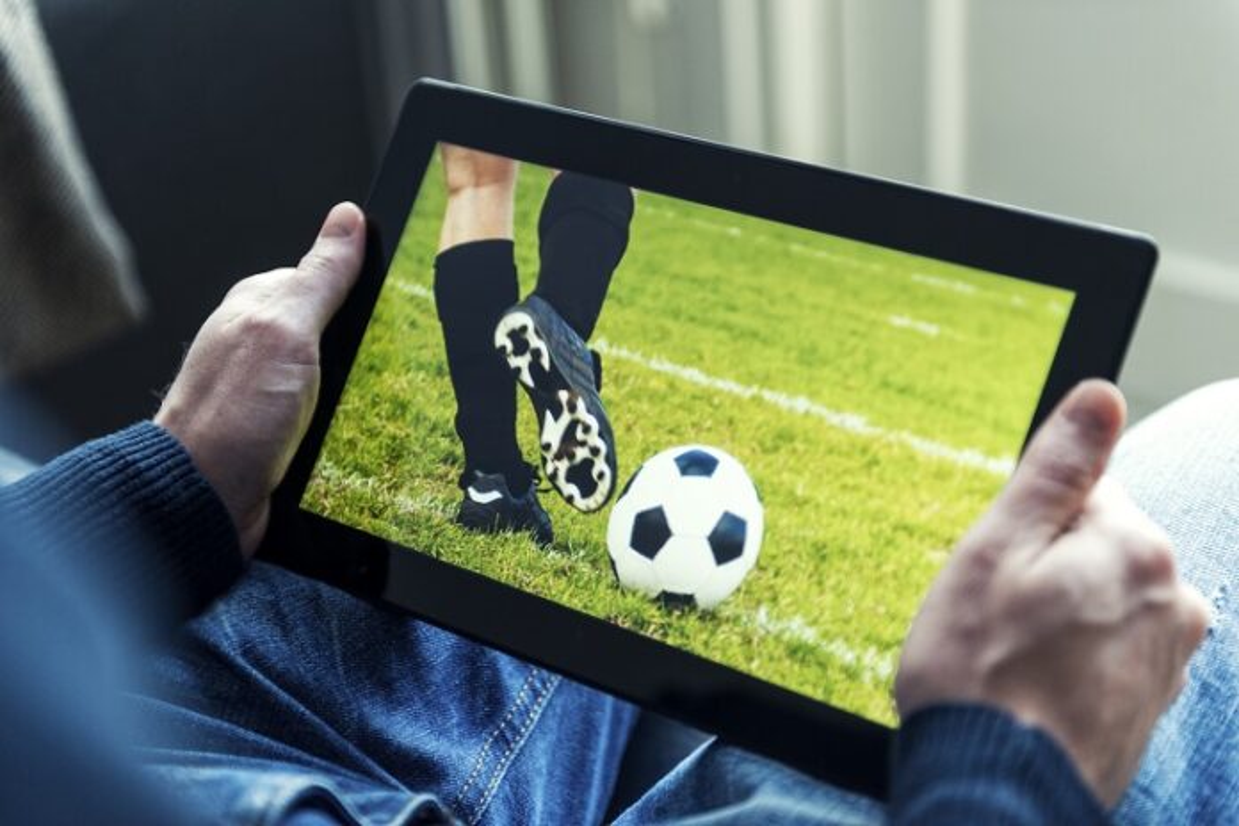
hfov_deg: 32.4
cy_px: 413
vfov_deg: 21.9
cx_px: 620
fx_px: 2134
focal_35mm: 62
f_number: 2.8
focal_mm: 62
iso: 800
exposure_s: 1/160
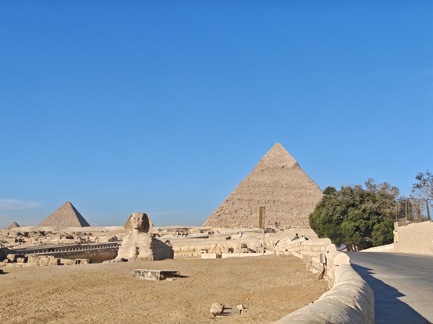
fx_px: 588
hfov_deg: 40.4
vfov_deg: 30.9
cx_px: 216
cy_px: 162
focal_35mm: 47
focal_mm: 6.68
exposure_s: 1/2805
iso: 50
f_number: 1.44
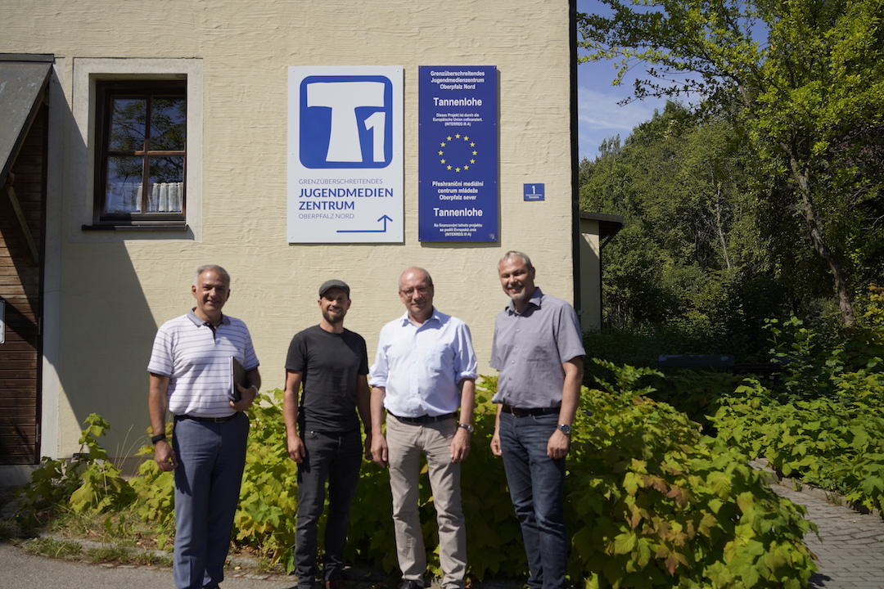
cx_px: 442
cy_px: 294
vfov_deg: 37.9
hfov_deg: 54.4
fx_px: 859
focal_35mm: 35
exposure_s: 1/1000
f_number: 5
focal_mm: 35
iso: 100
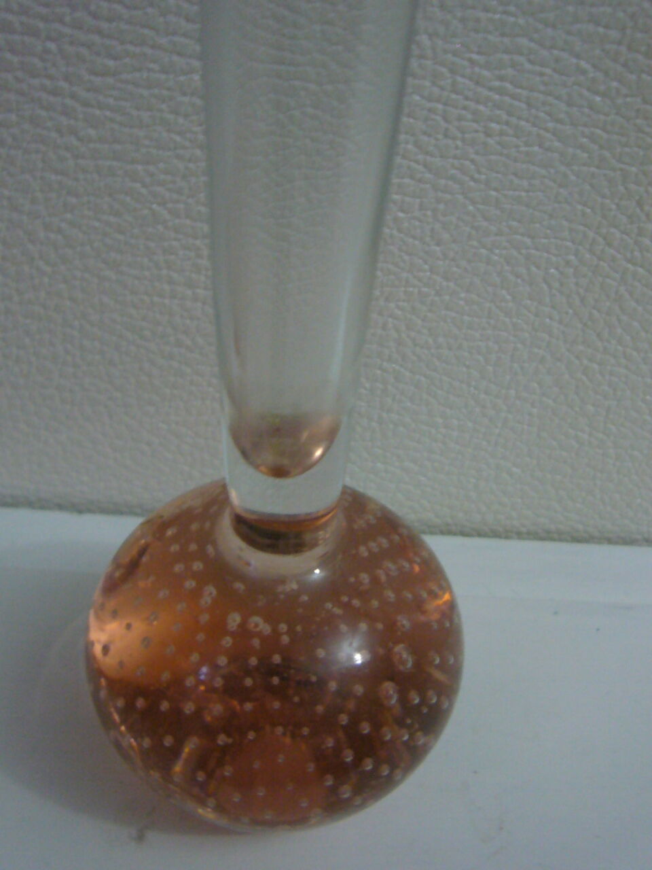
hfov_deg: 36.0
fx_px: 1005
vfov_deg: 46.8
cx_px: 326
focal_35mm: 40
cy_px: 435
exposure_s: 1/4
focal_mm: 4.7
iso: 200
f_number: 2.8
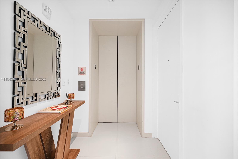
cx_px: 119
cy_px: 80
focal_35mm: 14
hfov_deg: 104.3
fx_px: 93
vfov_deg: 81.2
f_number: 4
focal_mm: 14
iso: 180
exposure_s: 1/15
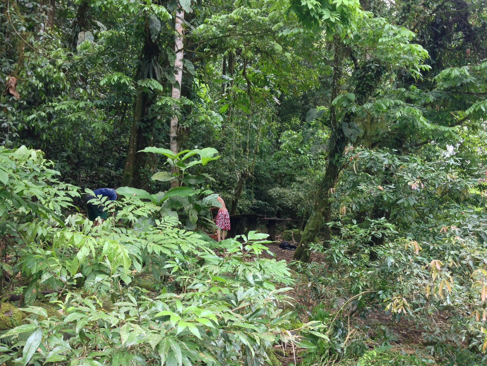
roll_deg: +0.2
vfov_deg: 40.7
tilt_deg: +2.7
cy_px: 183
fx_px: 492
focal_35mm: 35
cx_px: 244
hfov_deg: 52.6
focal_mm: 4.28
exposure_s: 1/120
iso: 80
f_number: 2.4
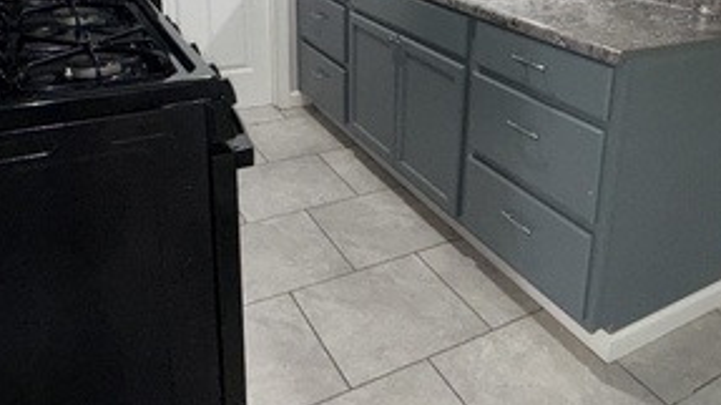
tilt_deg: -16.0
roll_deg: -3.8
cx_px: 457
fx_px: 650
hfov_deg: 57.2
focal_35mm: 34
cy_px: 50
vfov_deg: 33.0
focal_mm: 2.22
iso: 125
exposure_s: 1/109
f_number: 2.2
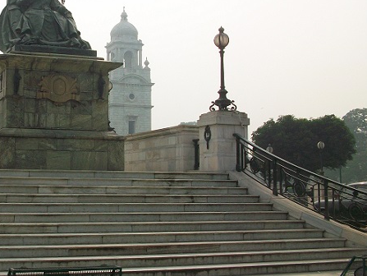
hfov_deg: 31.4
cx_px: 47
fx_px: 626
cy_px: 106
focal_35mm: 59
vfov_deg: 24.8
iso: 64
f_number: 5.5
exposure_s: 1/400
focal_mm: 5.7
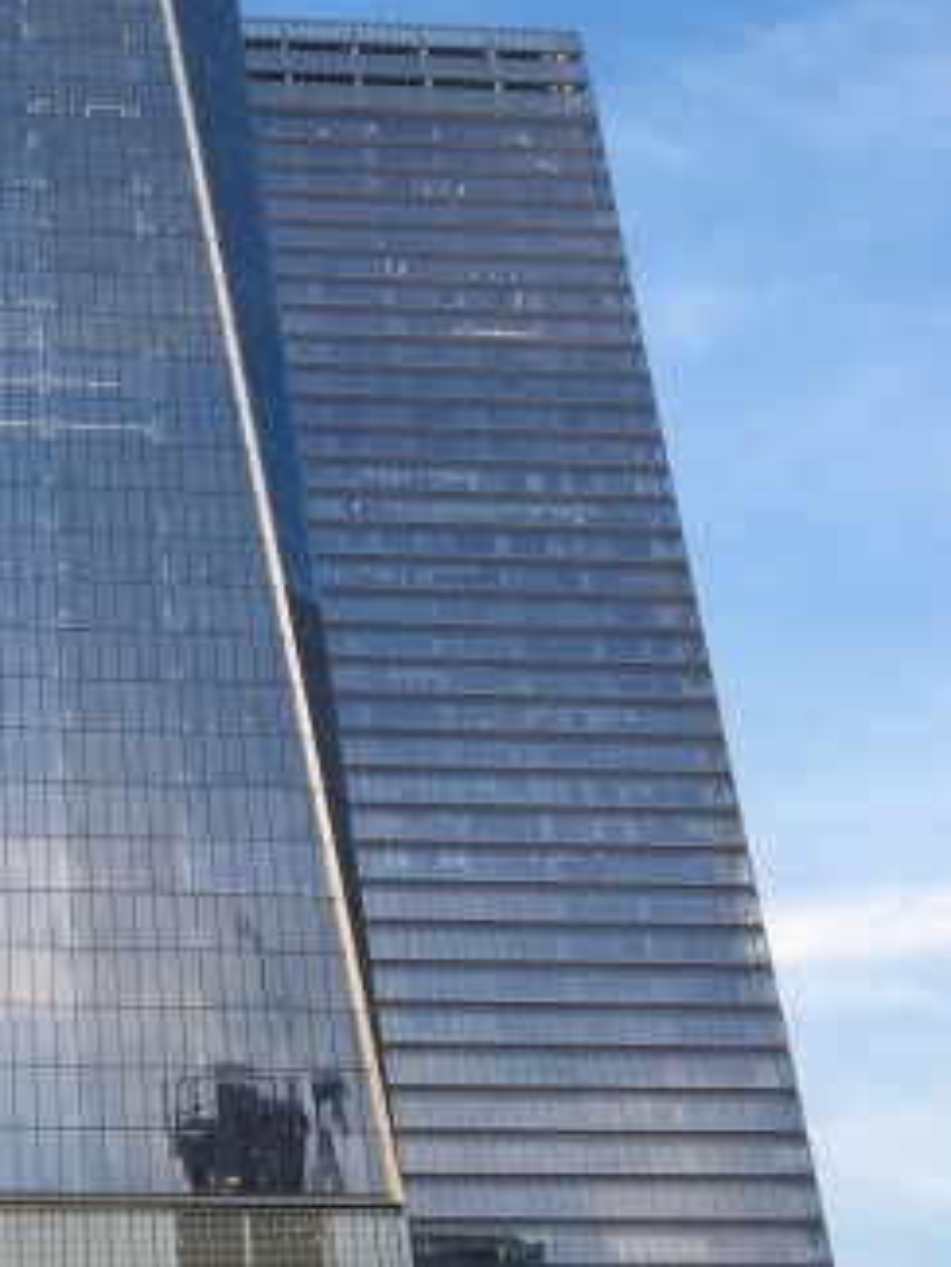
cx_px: -4
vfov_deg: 24.4
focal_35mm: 76
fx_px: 2782
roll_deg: +4.1
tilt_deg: +38.6
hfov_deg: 18.9
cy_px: -29
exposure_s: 1/159
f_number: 2.2
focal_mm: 4.15
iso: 25
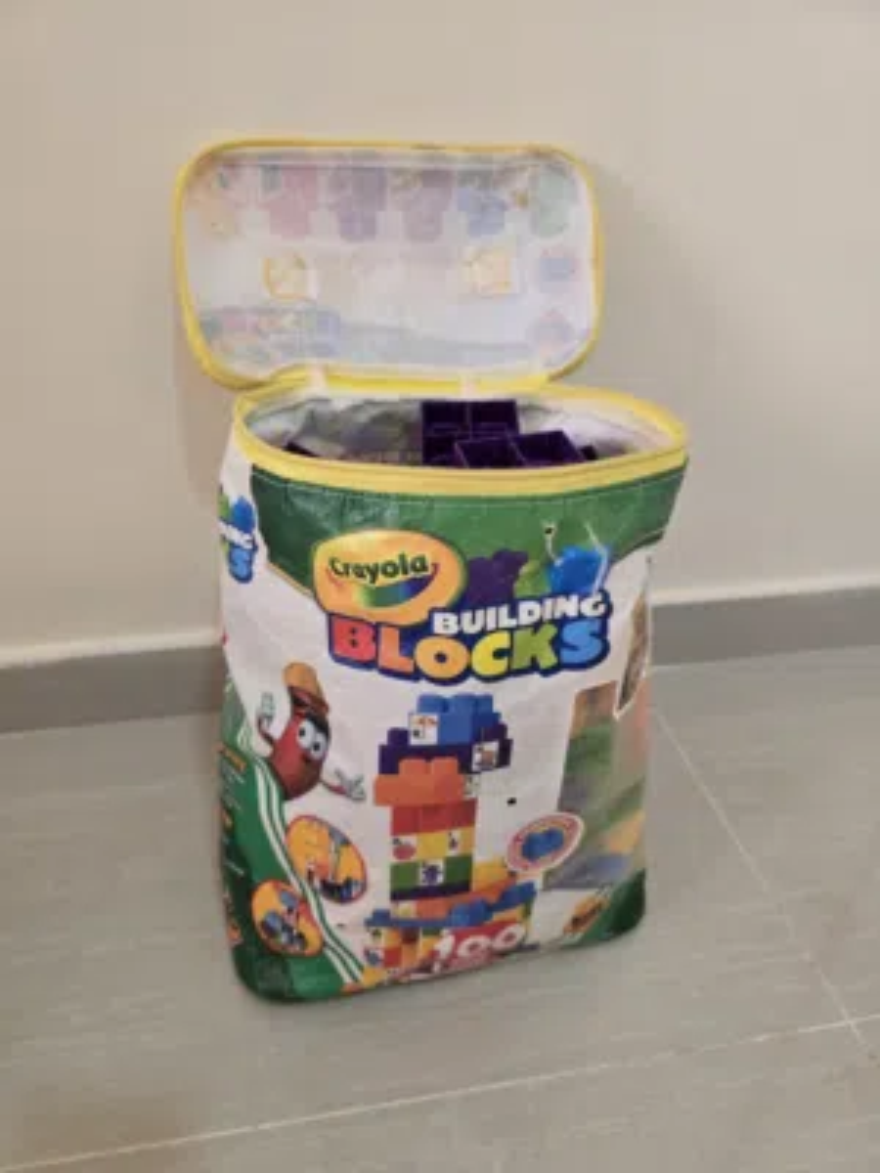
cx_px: 440
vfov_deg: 73.9
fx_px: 780
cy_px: 586
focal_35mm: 23
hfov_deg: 58.9
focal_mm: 6.3
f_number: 1.7
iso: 640
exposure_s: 1/100
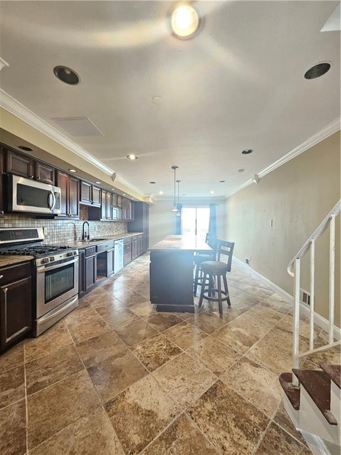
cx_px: 170
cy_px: 228
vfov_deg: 106.2
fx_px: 171
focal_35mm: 13
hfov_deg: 89.9
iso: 320
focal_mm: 1.74
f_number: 2.2
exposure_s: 1/30
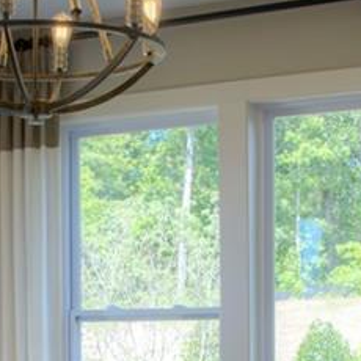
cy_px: 376
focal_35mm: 106
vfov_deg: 16.0
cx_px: 99
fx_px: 1251
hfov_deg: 16.4
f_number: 11
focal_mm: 28
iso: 200
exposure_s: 1/13
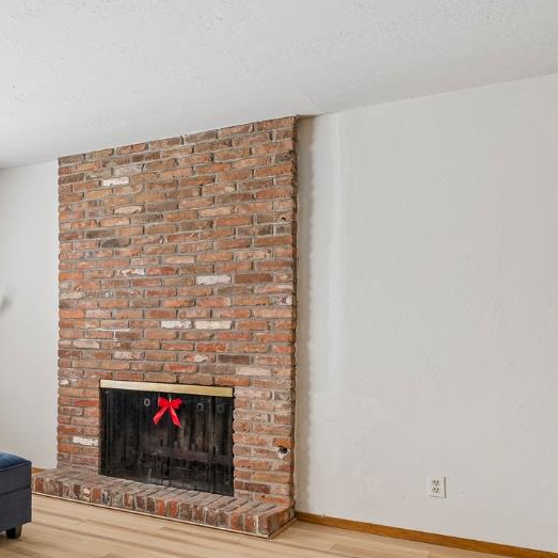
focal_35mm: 40
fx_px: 733
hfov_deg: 32.0
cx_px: -163
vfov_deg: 41.5
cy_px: 325
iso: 100
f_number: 6.3
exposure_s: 1/5
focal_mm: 16.5
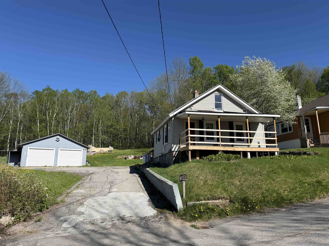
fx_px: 228
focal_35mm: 24
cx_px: 164
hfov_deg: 71.6
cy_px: 123
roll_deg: -0.1
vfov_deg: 56.8
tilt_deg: +13.3
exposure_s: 1/4167
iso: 80
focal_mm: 6.76
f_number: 1.78
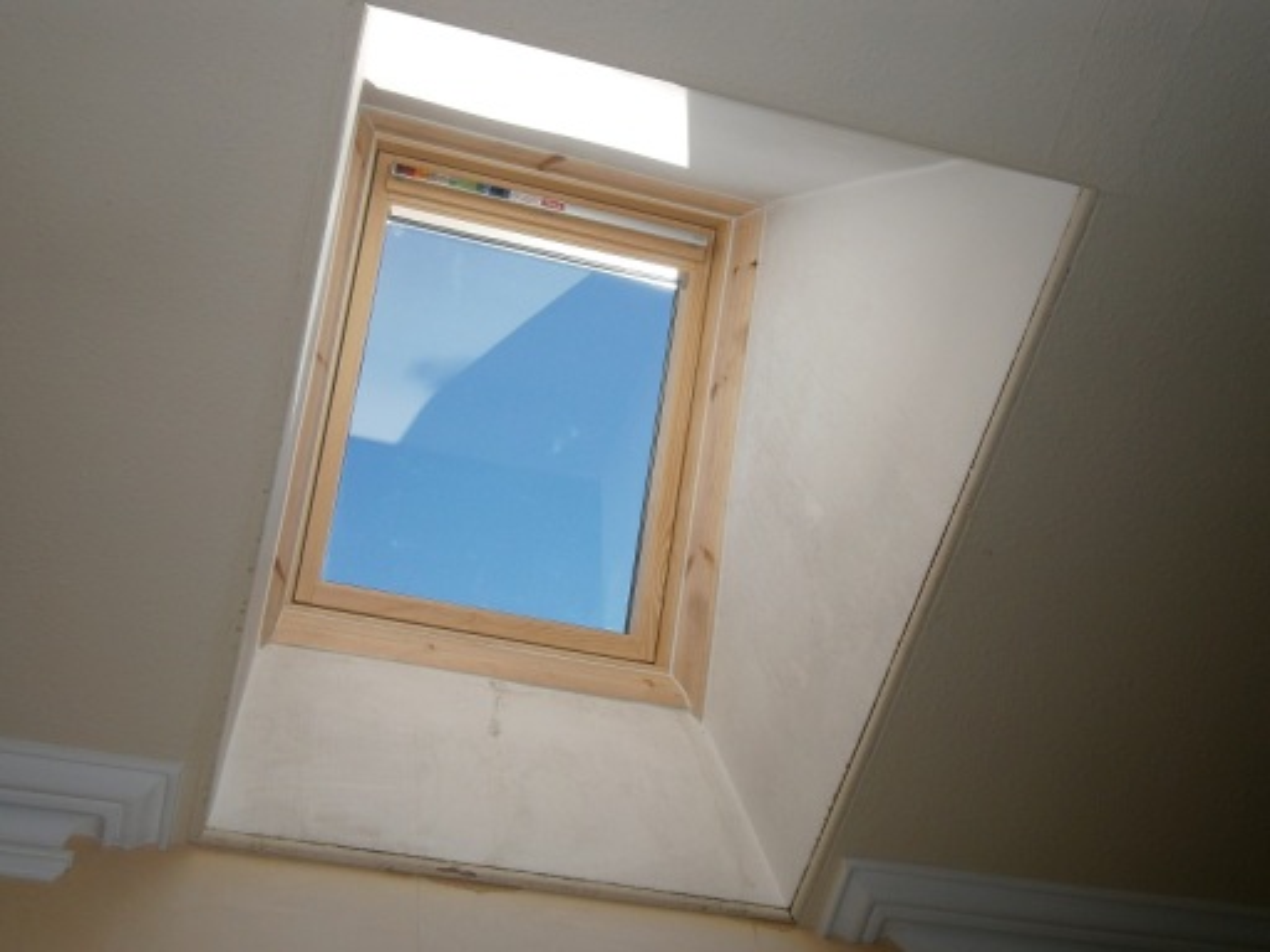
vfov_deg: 30.9
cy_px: 476
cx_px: 635
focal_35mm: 47
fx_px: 1724
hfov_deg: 40.4
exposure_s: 1/640
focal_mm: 8.3
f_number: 3.4
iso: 80
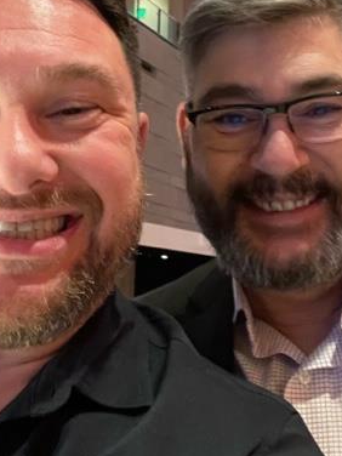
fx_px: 672
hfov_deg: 28.5
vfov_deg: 36.9
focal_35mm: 51
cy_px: 132
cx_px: 156
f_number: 2.2
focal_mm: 2.71
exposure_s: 1/15
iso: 640
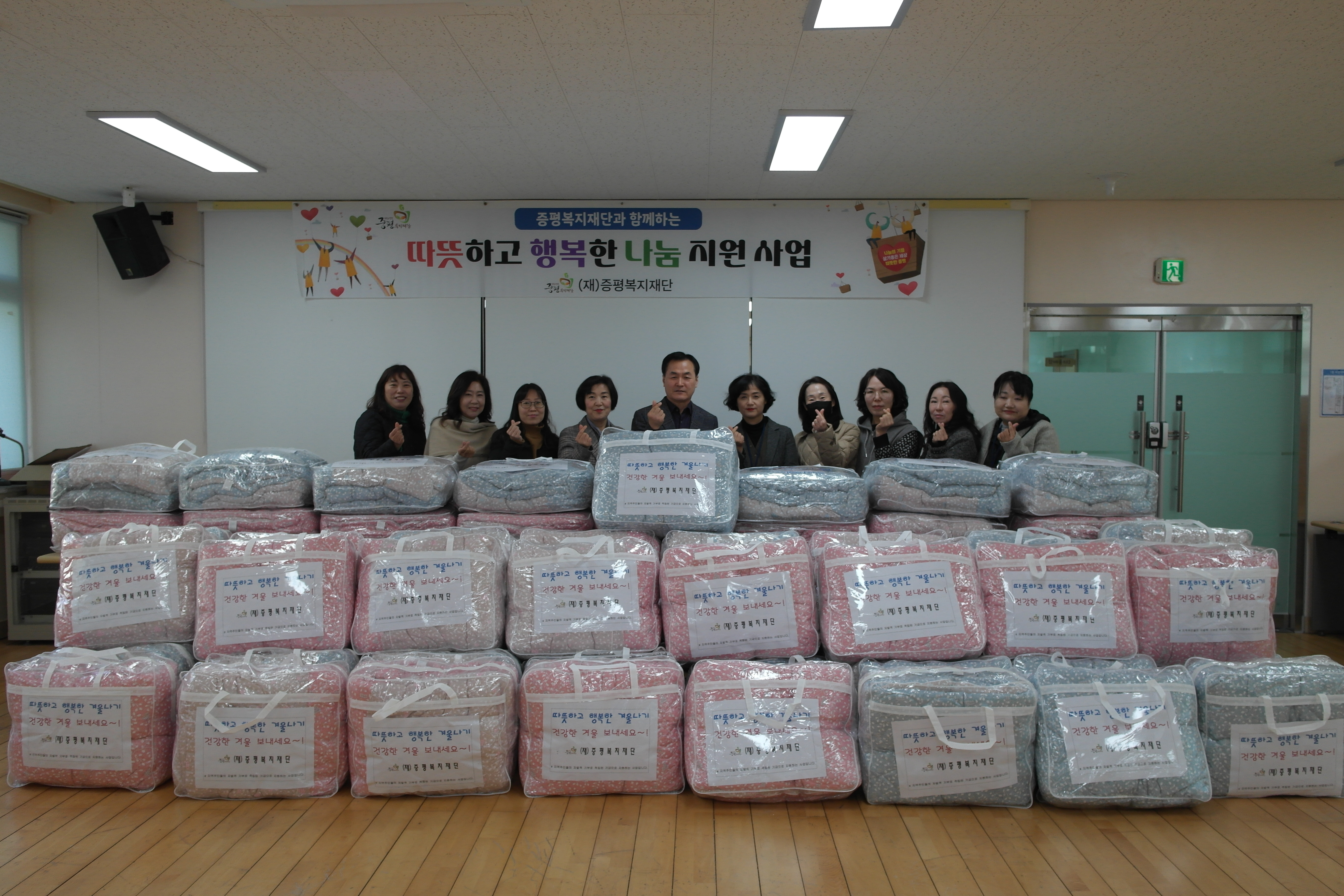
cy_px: 448
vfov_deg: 43.6
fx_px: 1120
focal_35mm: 30
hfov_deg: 61.9
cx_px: 672
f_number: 3.5
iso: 200
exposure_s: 1/80
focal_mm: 20
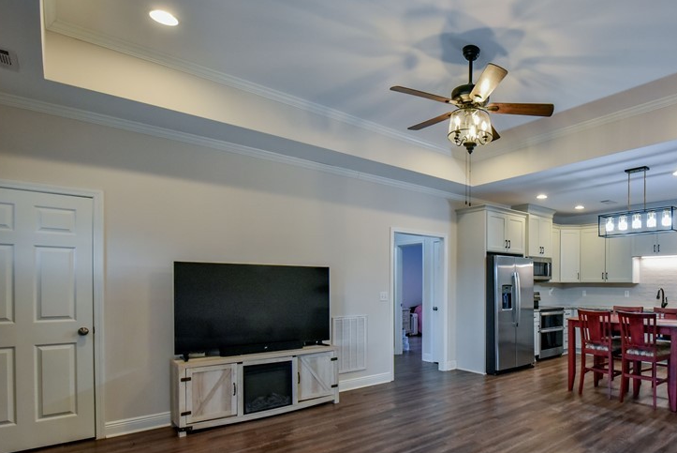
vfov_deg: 58.5
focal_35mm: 21
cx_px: 480
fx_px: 395
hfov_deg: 77.0
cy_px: 293
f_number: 11
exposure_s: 1/50
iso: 2000
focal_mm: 14
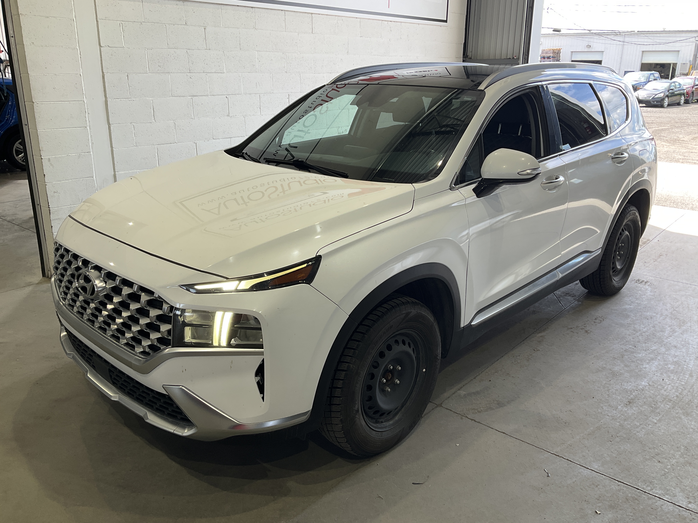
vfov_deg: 48.2
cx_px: 349
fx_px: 585
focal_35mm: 29
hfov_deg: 61.7
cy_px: 262
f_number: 1.8
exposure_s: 1/120
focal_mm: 3
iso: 25
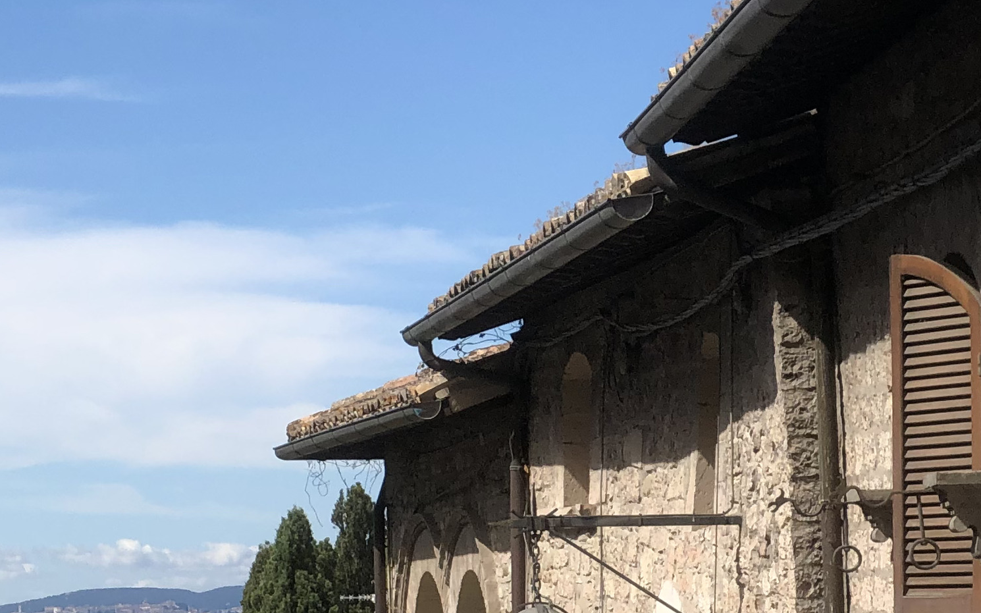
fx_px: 3957
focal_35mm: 148
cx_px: -214
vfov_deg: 8.9
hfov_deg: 13.7
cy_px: 380
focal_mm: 6
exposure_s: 1/1230
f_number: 2.4
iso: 16
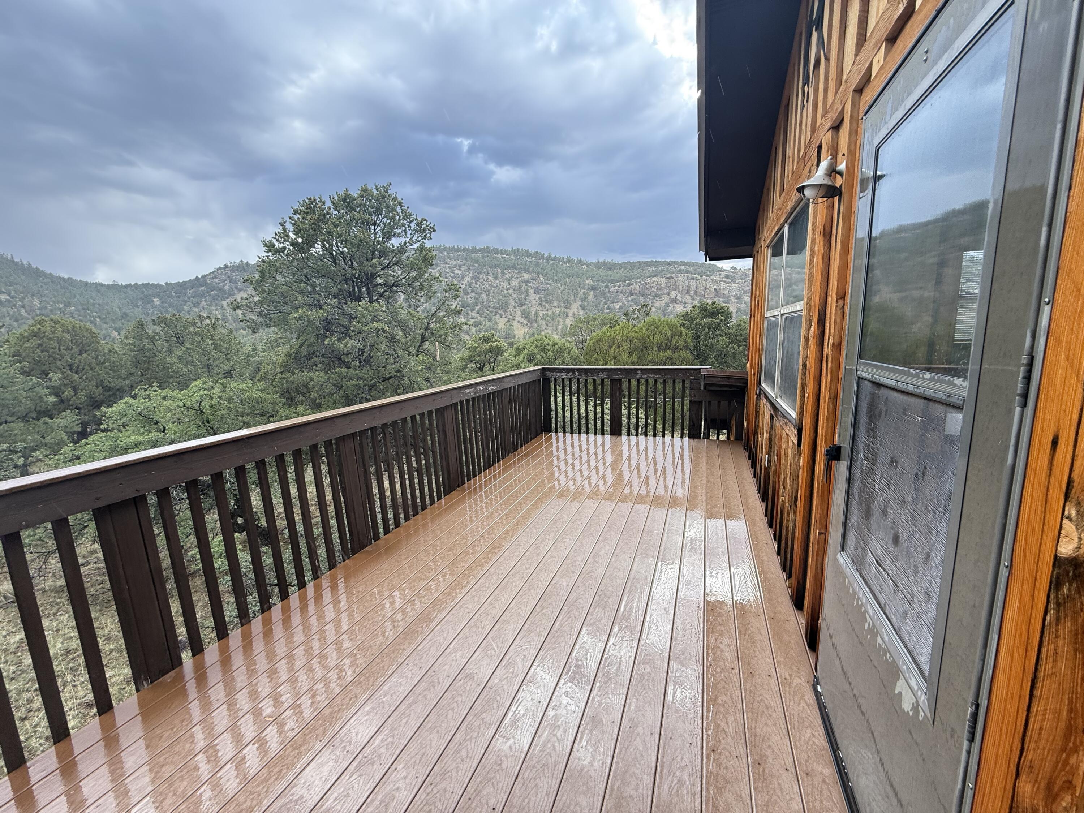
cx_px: 542
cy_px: 406
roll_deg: +1.5
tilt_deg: -9.3
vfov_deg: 85.7
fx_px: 438
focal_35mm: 14
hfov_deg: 102.1
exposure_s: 1/195
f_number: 2.2
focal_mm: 2.22
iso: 50
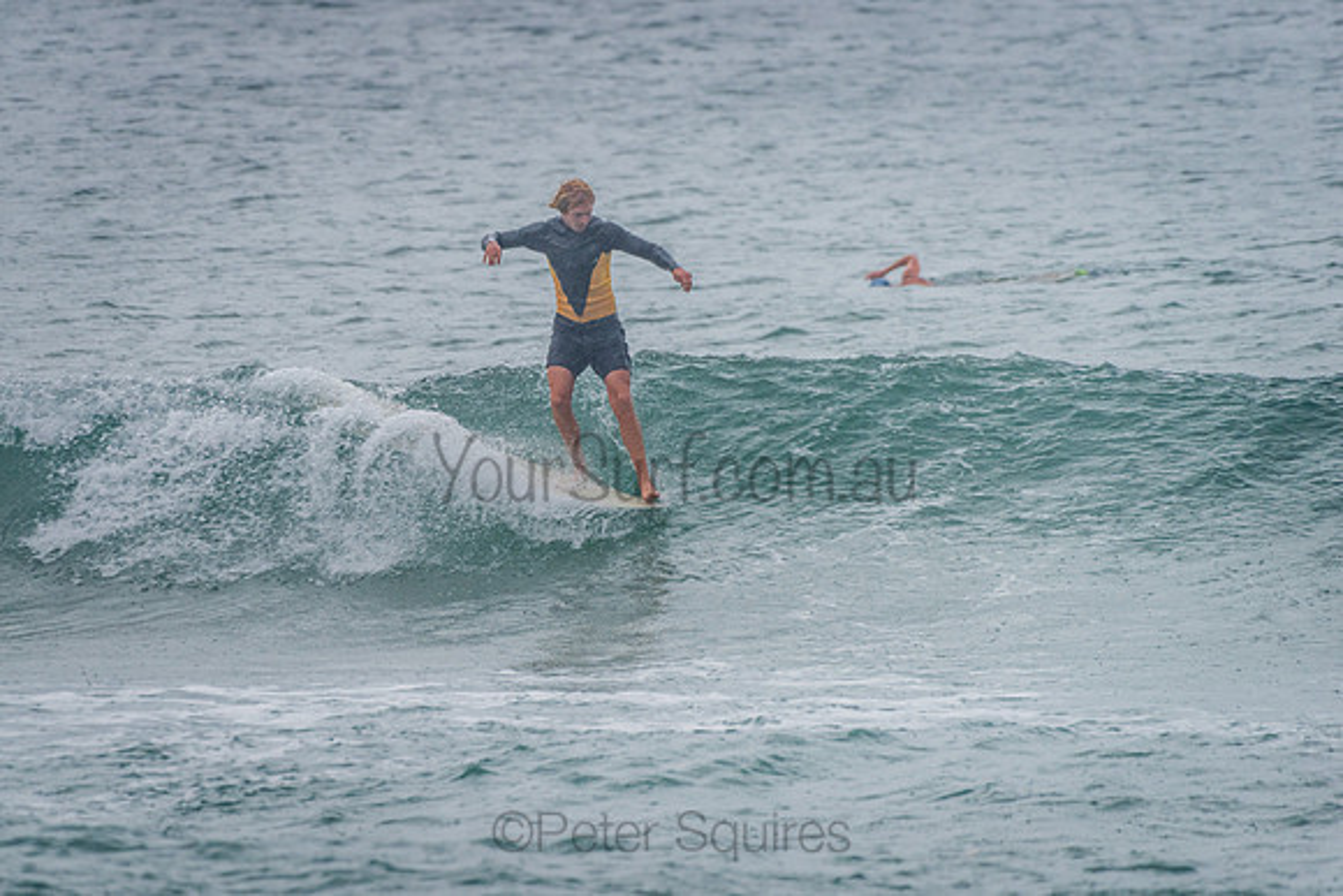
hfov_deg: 3.4
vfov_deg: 2.3
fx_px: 22786
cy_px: 351
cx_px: 523
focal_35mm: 611
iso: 360
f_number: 5.6
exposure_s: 1/320
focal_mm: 500
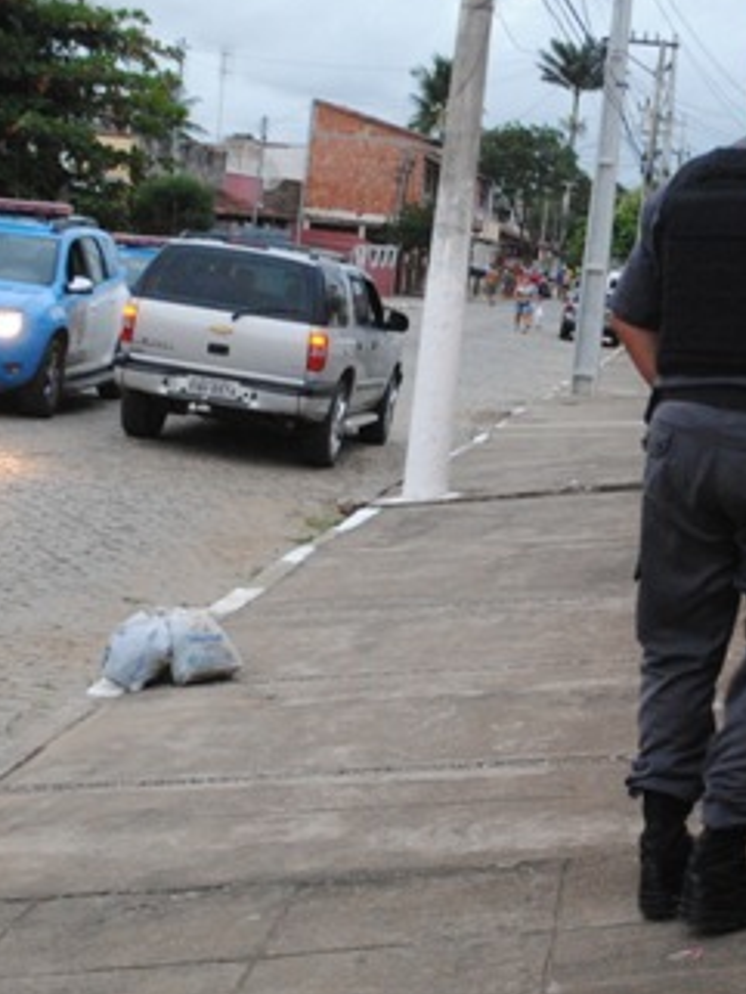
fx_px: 2067
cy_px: 437
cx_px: 532
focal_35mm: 72
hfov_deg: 20.3
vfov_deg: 27.0
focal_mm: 20
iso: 800
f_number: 3.8
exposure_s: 1/50
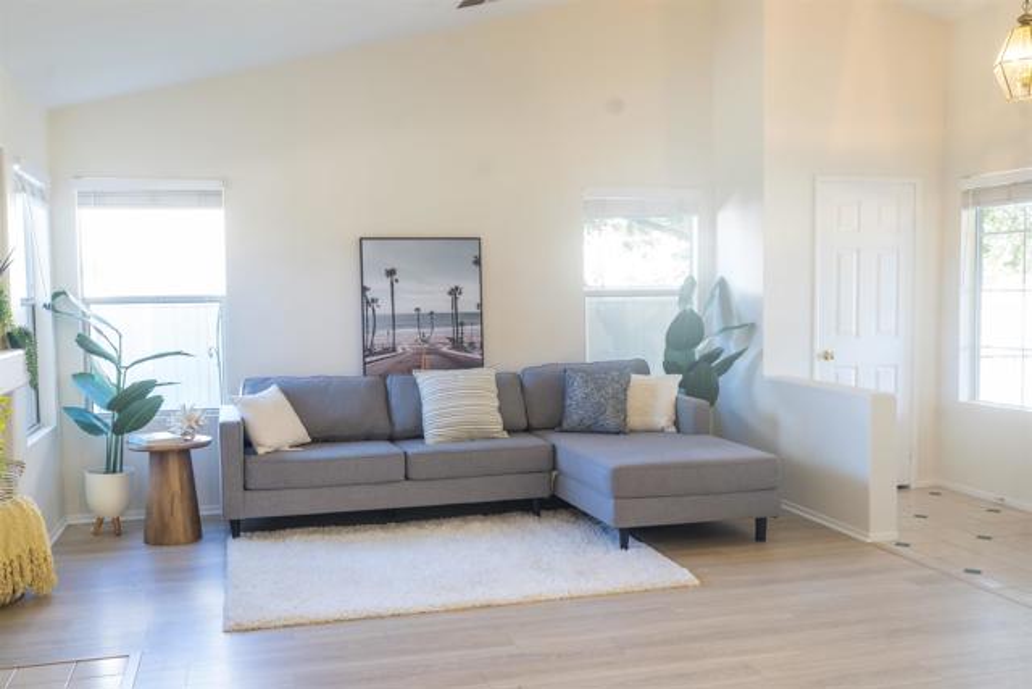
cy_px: 344
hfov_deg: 54.4
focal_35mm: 35
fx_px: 1003
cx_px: 516
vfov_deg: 37.9
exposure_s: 1/30
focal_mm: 35
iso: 640
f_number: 5
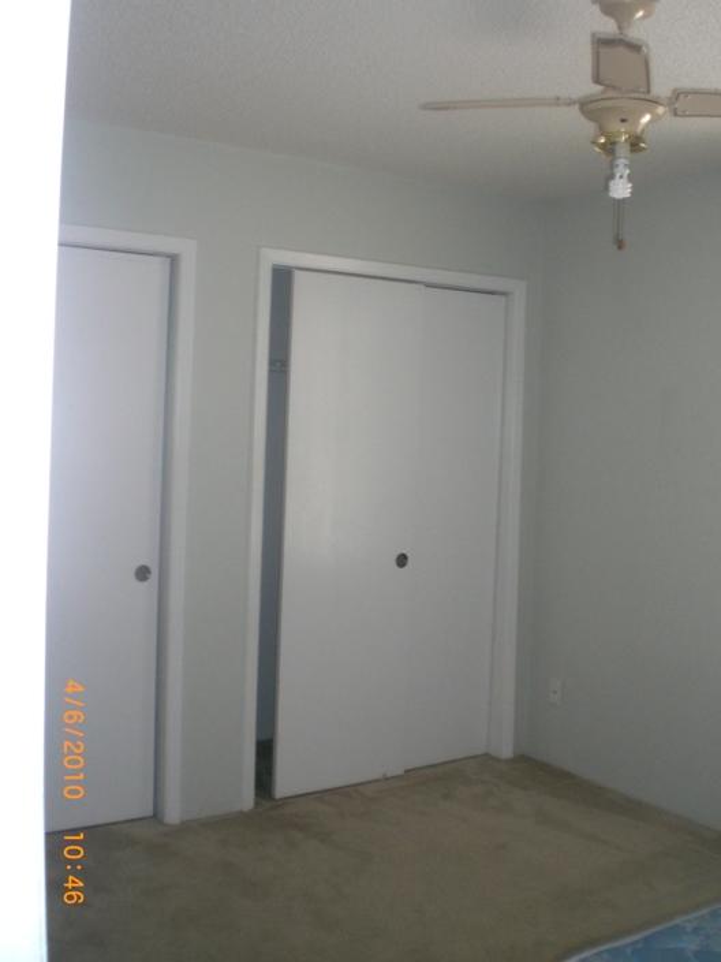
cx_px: 360
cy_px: 481
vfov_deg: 49.0
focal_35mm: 38
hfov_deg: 37.7
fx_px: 1055
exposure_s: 1/60
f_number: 3.1
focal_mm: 6.3
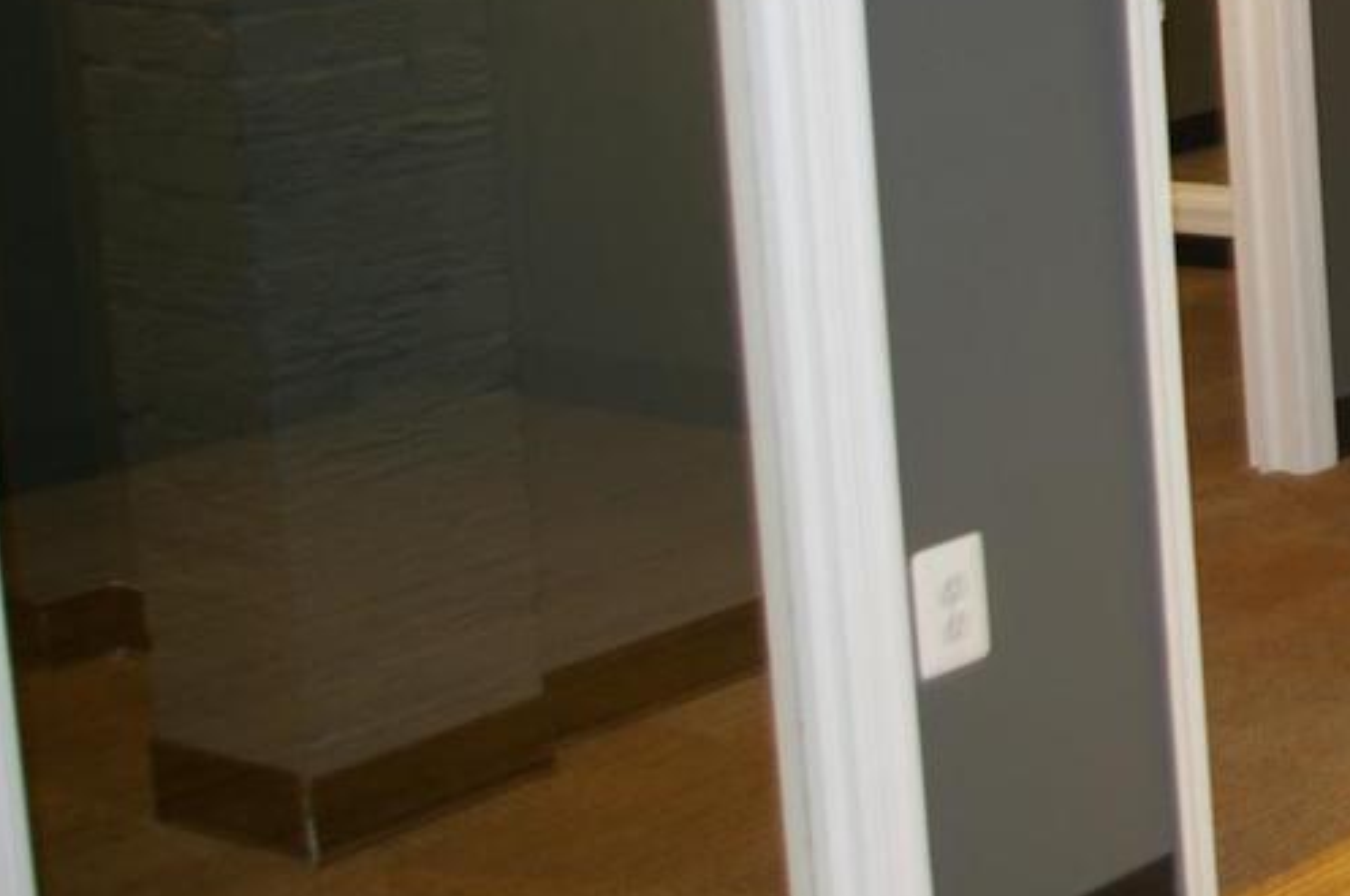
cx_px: 1942
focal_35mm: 87
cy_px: -42
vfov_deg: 15.3
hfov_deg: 20.5
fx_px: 3258
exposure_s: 1/20
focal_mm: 20
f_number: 4
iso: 200
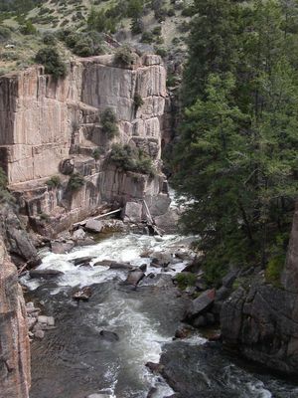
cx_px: 149
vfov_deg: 49.0
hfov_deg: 37.7
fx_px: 436
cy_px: 199
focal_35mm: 38
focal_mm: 7.8
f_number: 8
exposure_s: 1/90
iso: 100
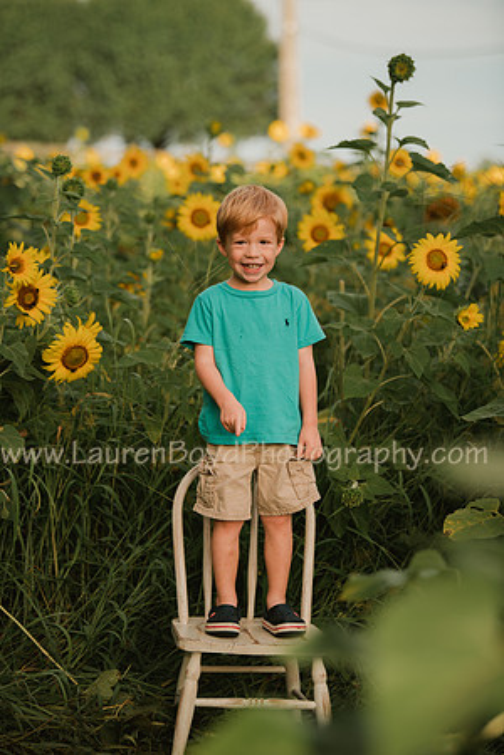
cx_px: 252
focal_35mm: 110
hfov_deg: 12.5
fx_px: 2310
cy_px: 378
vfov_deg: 18.6
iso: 100
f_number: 2.8
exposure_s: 1/400
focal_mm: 110
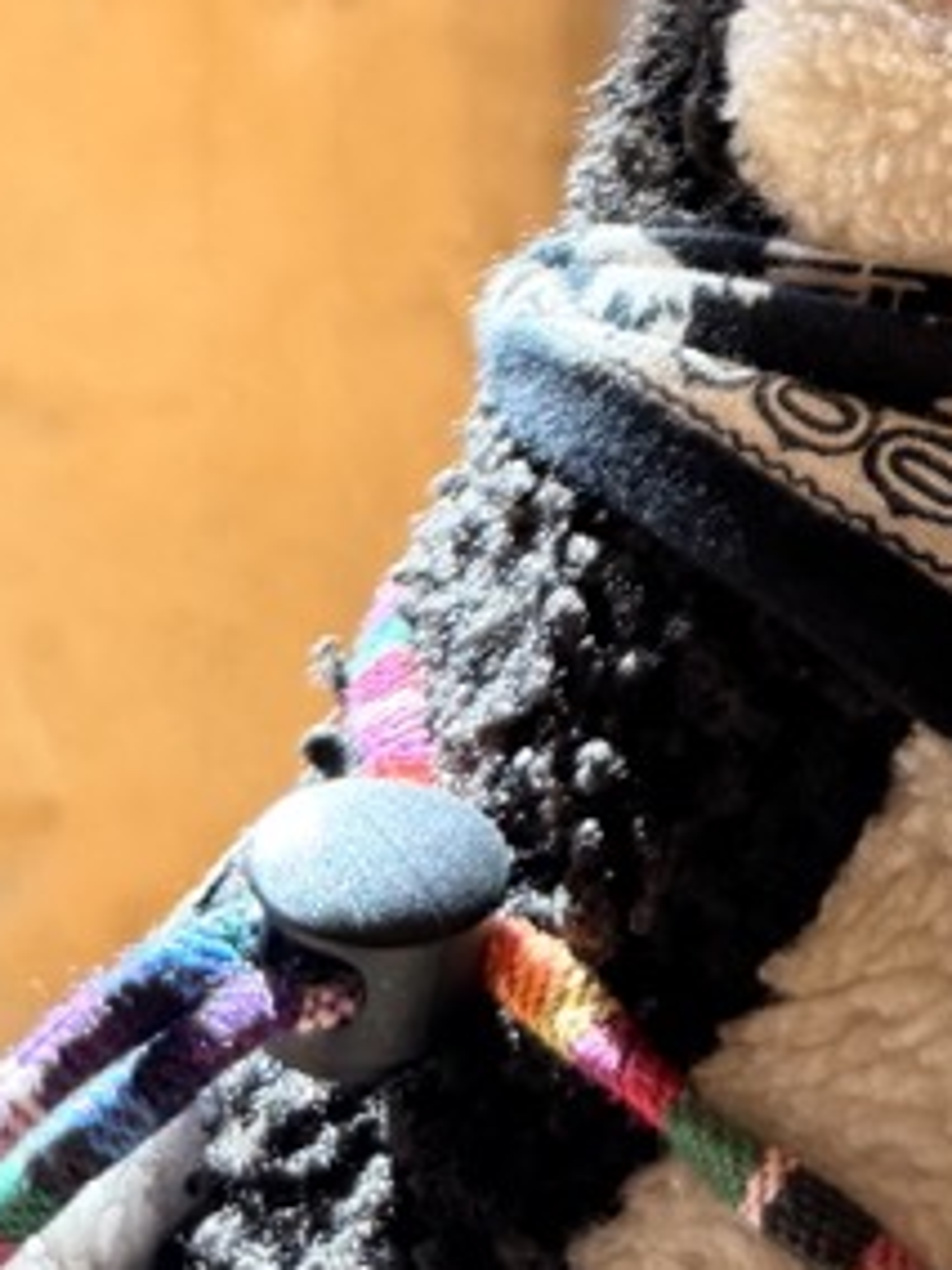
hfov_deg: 12.4
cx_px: 1765
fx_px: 3960
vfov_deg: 16.2
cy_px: -787
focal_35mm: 108
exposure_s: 1/435
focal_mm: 6.76
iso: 100
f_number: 1.78
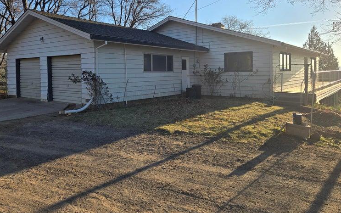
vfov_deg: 44.0
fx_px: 260
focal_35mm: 28
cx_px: 161
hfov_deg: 66.4
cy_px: 74
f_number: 1.8
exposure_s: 1/1073
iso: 25
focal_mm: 5.4
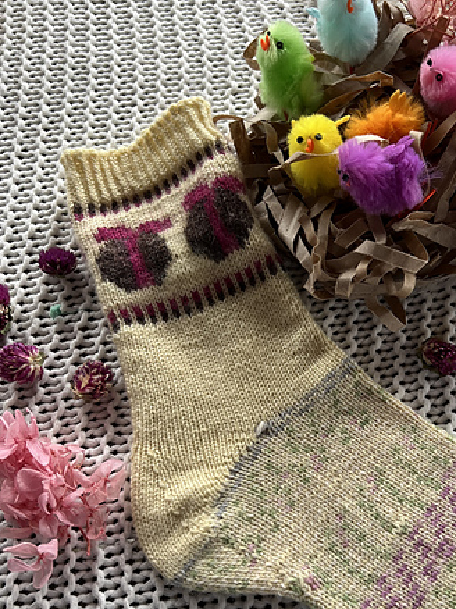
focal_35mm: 38
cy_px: 375
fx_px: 668
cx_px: 328
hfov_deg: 37.0
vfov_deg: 48.6
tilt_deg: -70.7
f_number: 1.5
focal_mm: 5.7
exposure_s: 1/121
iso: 100
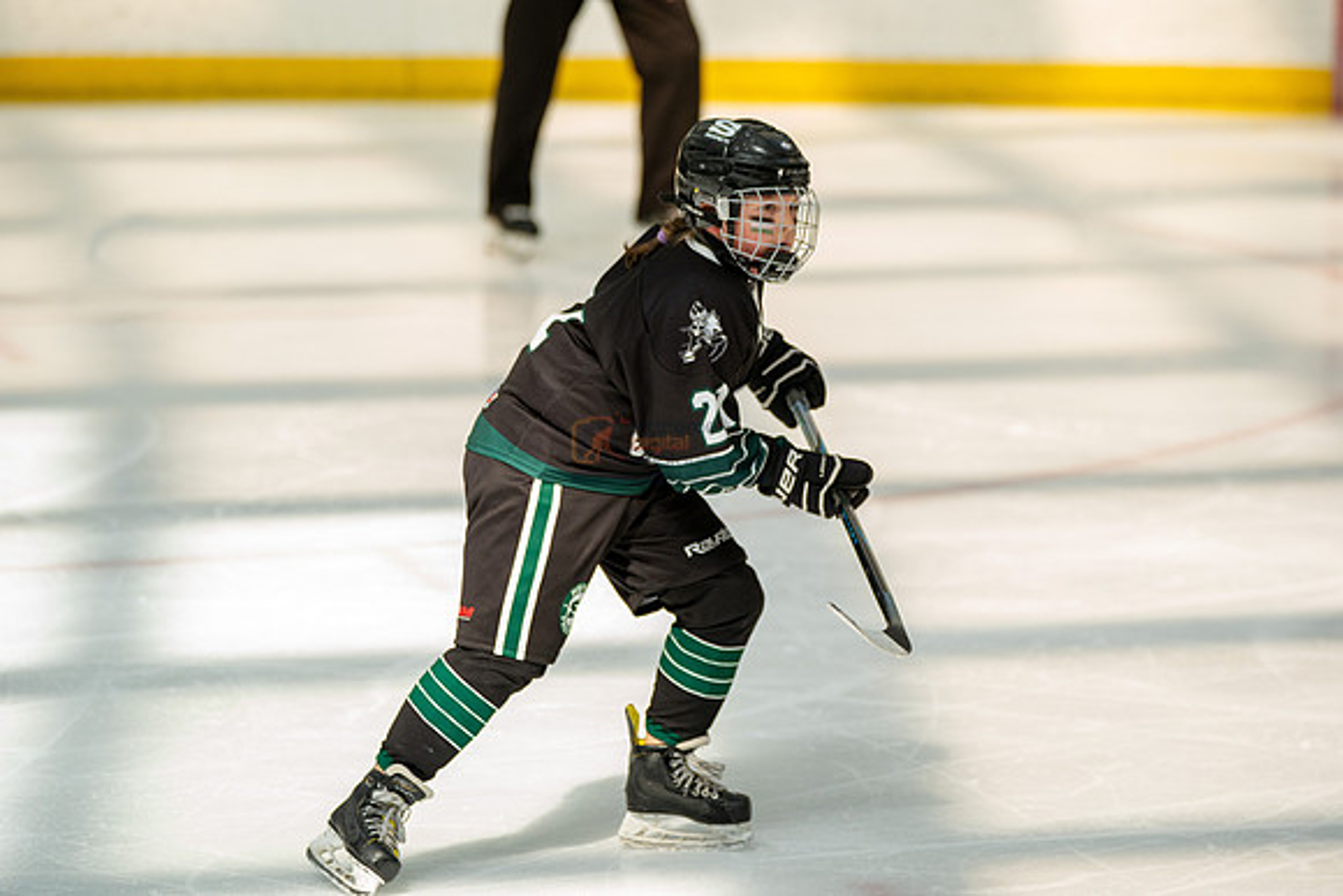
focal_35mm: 197
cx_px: 672
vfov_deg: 7.0
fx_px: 7351
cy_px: 448
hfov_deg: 10.4
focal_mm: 197
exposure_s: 1/2500
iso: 1600
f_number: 3.5
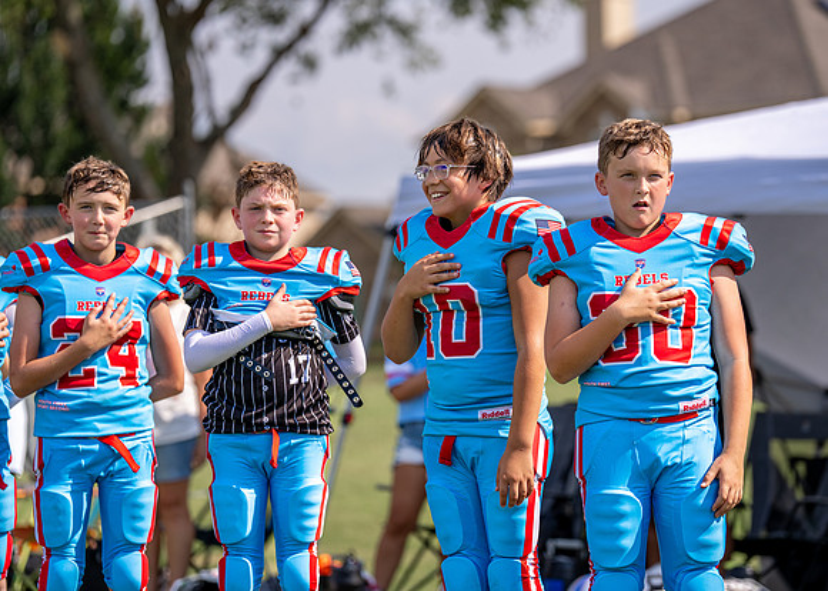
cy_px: 299
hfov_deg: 12.5
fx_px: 3794
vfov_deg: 8.9
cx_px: 474
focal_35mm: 161
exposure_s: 1/2000
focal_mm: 139
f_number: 2.8
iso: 100
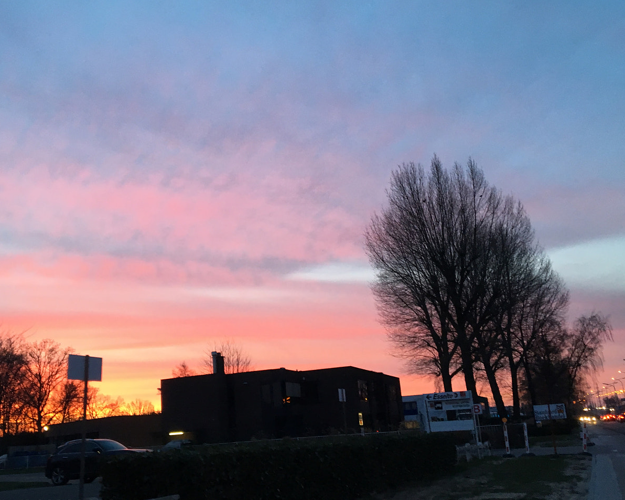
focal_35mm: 38
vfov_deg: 39.1
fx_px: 703
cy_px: 232
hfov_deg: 47.8
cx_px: 261
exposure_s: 1/33
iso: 50
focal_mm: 4.15
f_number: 2.2
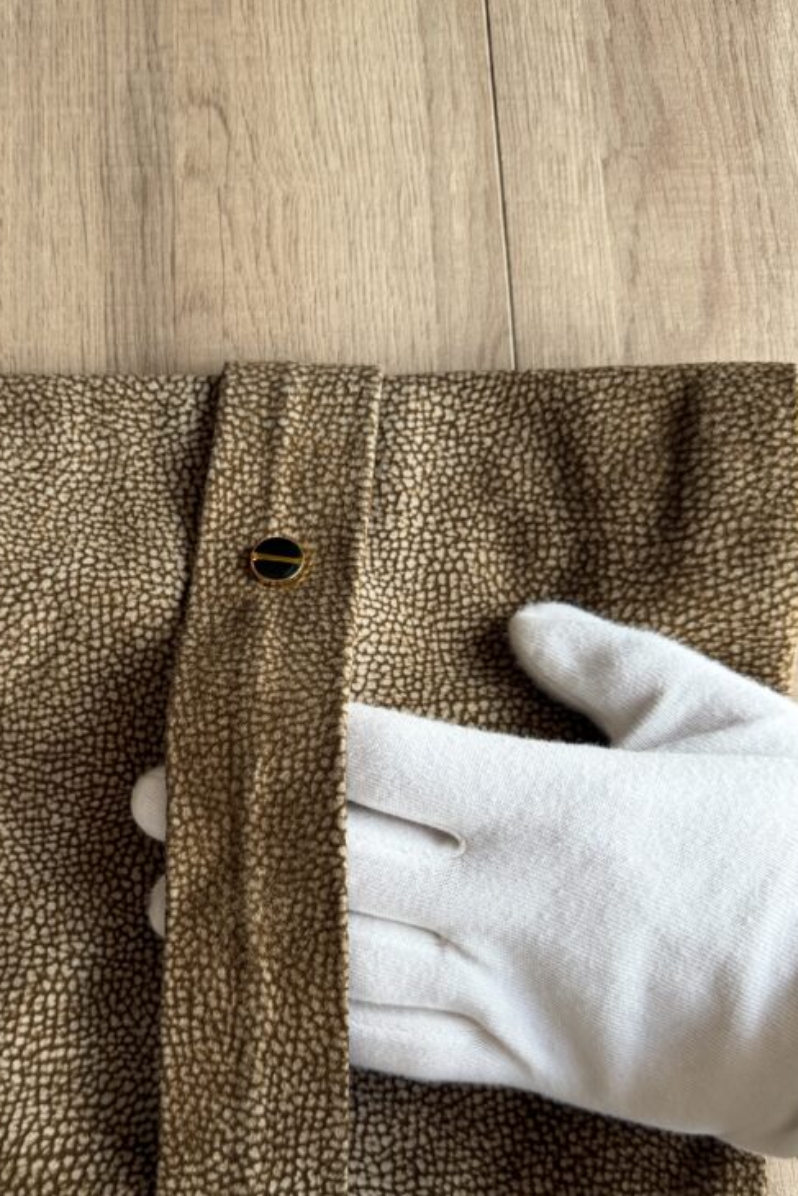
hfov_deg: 37.1
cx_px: 211
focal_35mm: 35
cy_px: 698
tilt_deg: -77.6
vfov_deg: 54.2
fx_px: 1163
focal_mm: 6.76
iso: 64
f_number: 1.78
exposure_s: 1/121
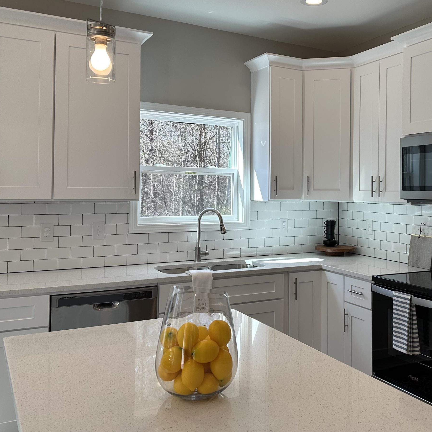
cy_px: 182
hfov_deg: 45.3
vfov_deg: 45.9
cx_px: 292
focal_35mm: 36
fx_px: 508
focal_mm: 6.86
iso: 80
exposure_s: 1/317
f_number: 1.78
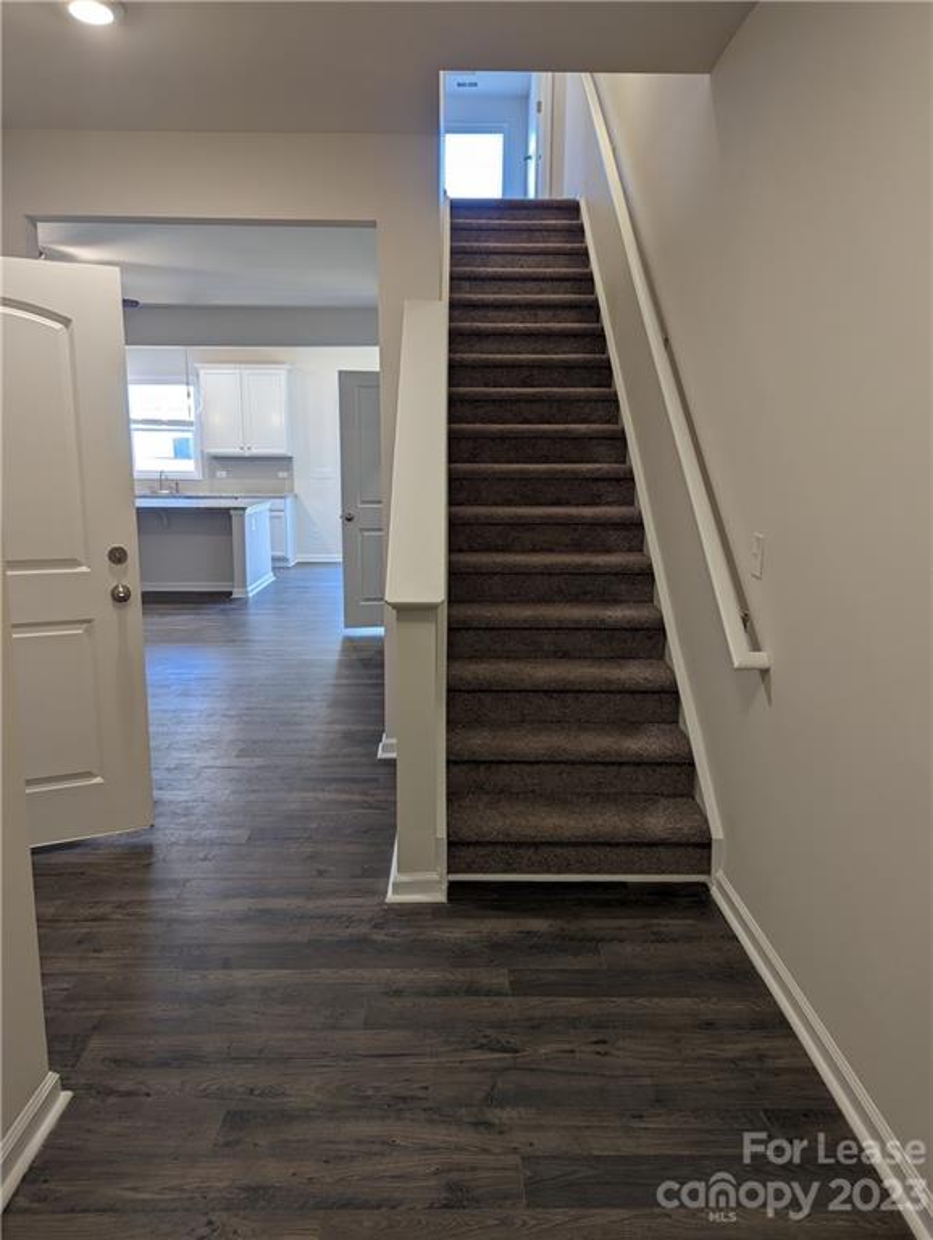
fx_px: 861
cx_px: 466
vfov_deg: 71.5
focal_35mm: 24
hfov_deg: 56.9
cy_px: 620
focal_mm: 6.81
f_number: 1.85
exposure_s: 1/30
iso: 45
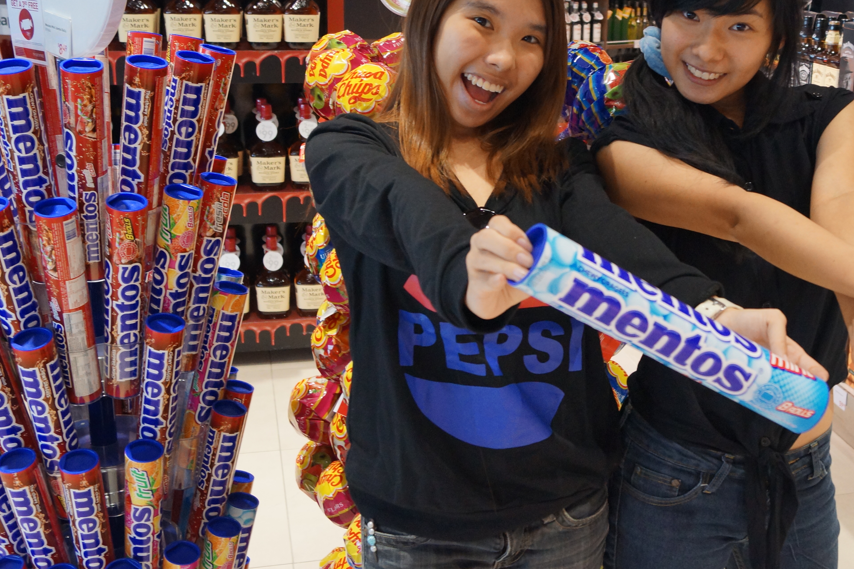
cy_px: 237
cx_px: 592
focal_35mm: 47
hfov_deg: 41.2
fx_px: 1115
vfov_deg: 28.6
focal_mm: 20
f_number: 4
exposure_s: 1/60
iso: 500
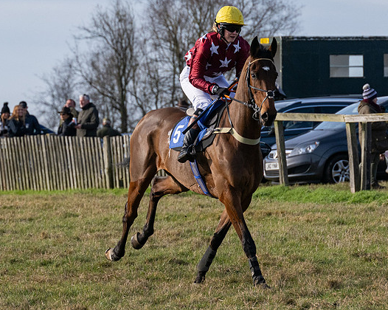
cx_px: 264
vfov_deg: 5.0
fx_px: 3557
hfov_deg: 6.2
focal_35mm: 310
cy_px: 122
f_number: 5
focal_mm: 125
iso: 400
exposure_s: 1/3200
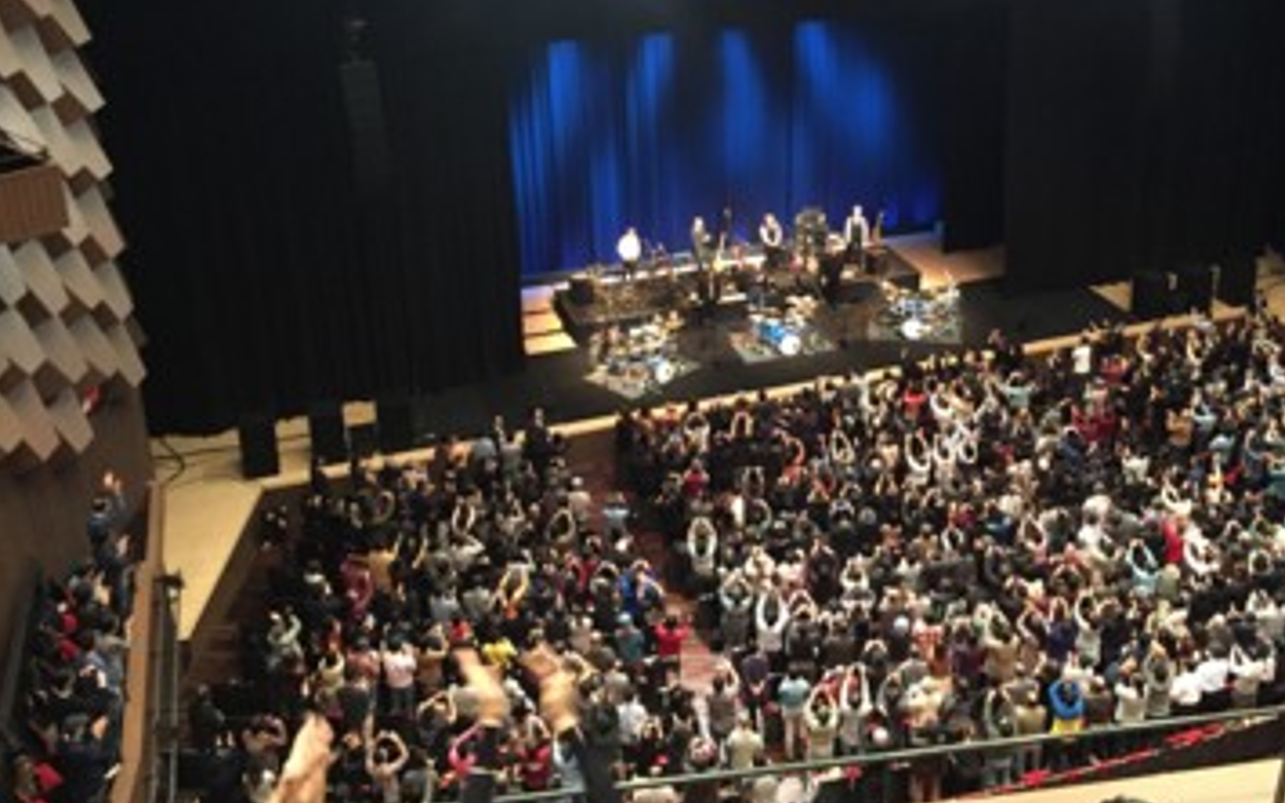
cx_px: 785
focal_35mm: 39
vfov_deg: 32.4
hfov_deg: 50.0
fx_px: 1366
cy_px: 246
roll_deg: -0.5
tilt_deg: -20.5
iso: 250
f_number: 2.2
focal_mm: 4.15
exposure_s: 1/15
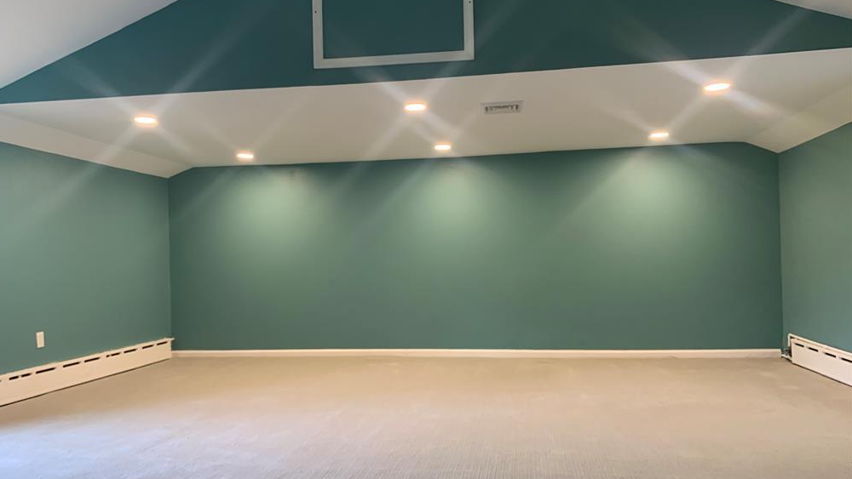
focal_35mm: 29
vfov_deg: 40.2
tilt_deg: +0.4
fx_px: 655
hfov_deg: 66.0
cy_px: 237
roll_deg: +1.3
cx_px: 417
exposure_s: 1/60
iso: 160
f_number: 1.8
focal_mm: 4.25
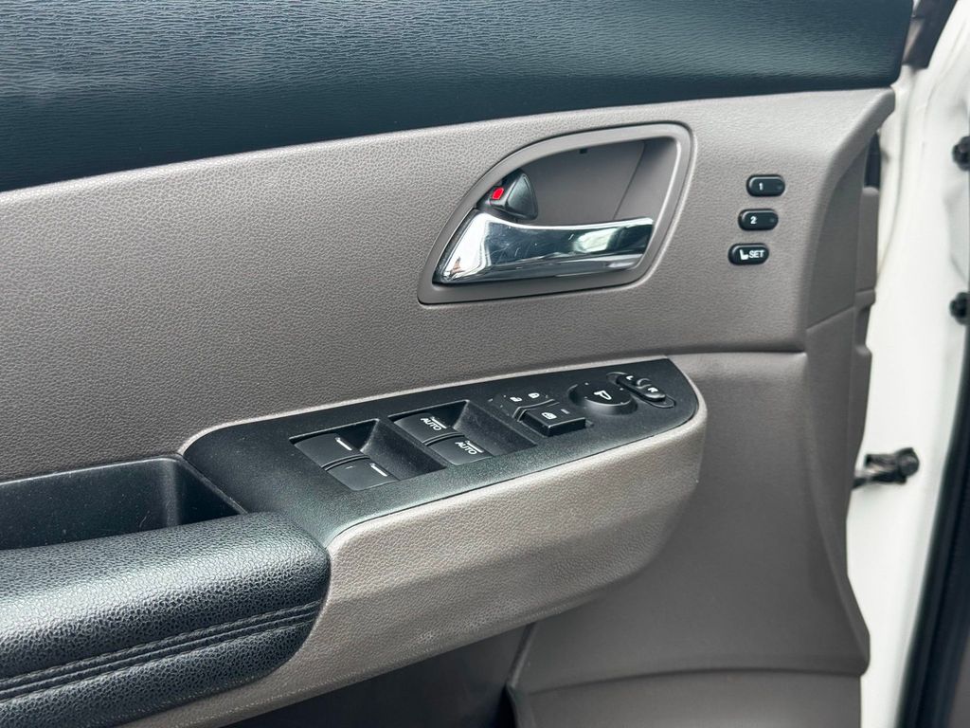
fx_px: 1345
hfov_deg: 39.7
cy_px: 364
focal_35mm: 48
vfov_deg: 30.3
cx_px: 485
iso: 64
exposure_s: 1/323
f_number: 1.78
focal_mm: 6.76
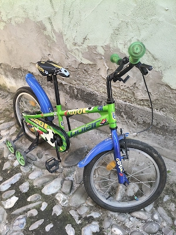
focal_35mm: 26
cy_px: 118
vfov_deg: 67.3
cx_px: 88
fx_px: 176
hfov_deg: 53.1
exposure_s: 1/50.3
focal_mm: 4.81
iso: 229
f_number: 1.8
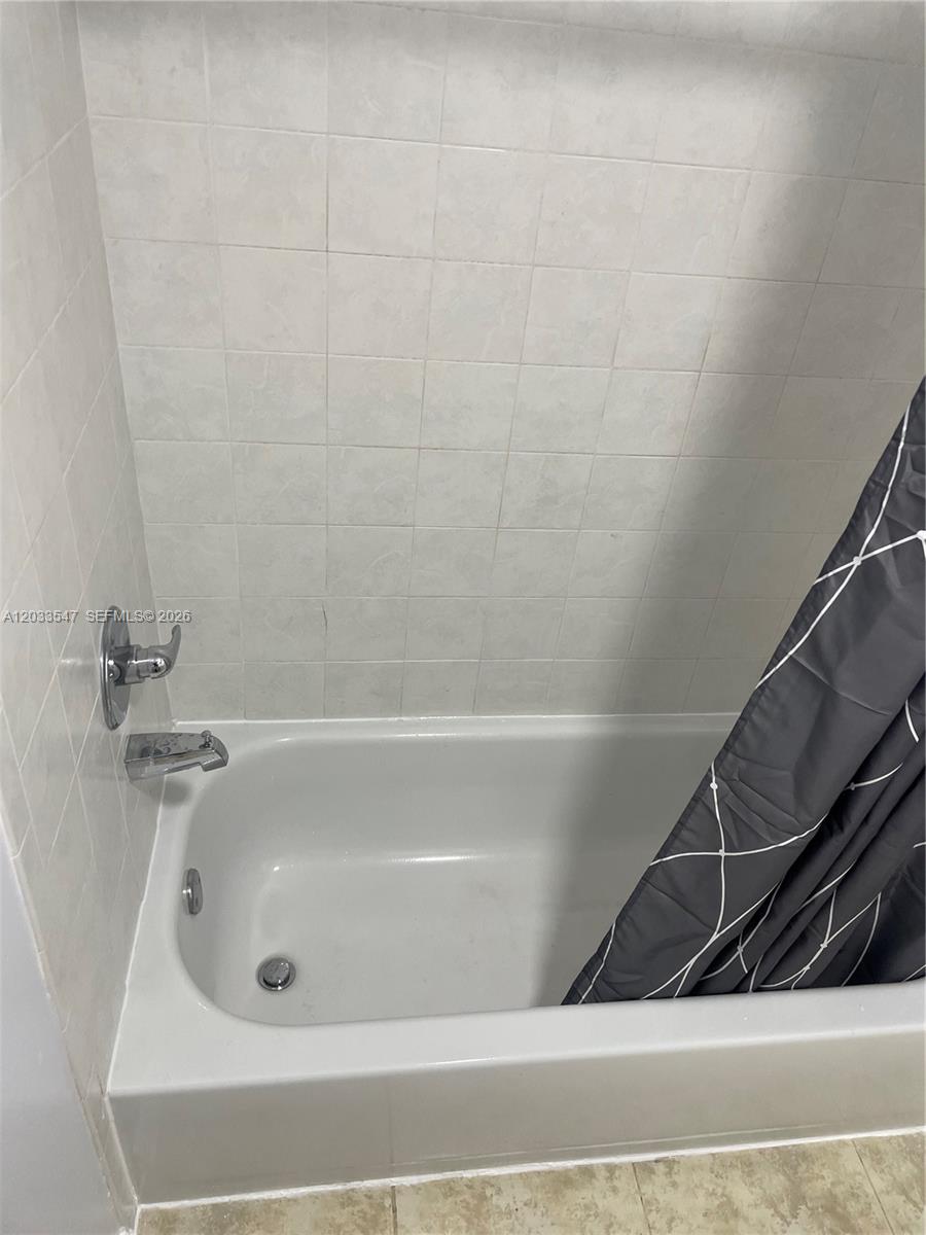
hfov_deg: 53.1
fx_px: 927
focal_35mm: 26
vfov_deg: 67.3
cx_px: 463
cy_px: 618
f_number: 1.6
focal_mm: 4.2
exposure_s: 1/60
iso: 80
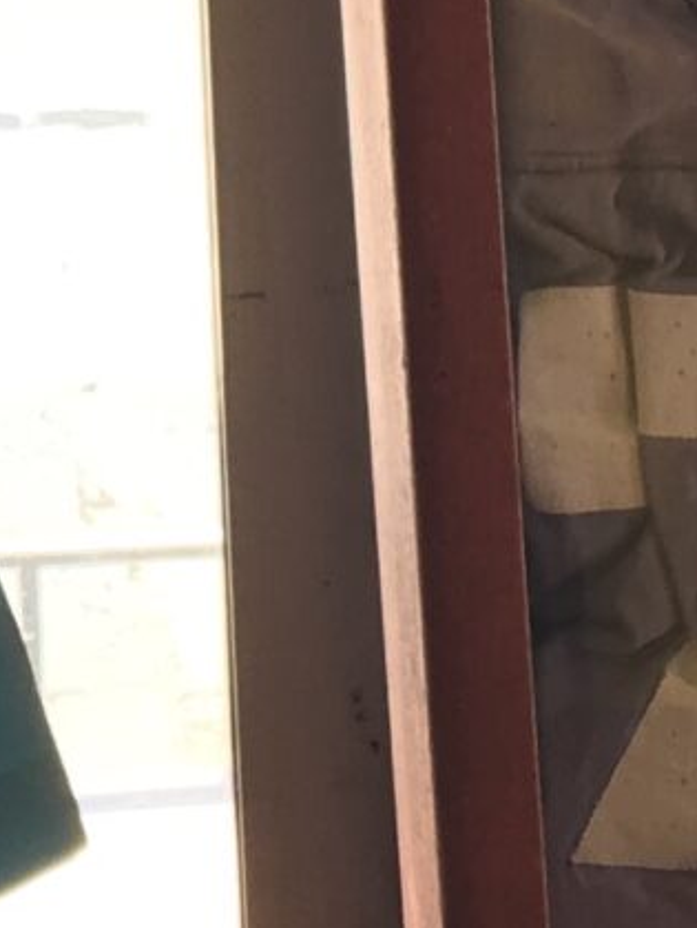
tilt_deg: -5.2
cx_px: -257
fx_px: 4745
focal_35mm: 177
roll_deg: +2.9
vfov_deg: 11.0
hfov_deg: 8.3
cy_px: -157
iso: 25
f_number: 2.2
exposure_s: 1/120
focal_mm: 4.15
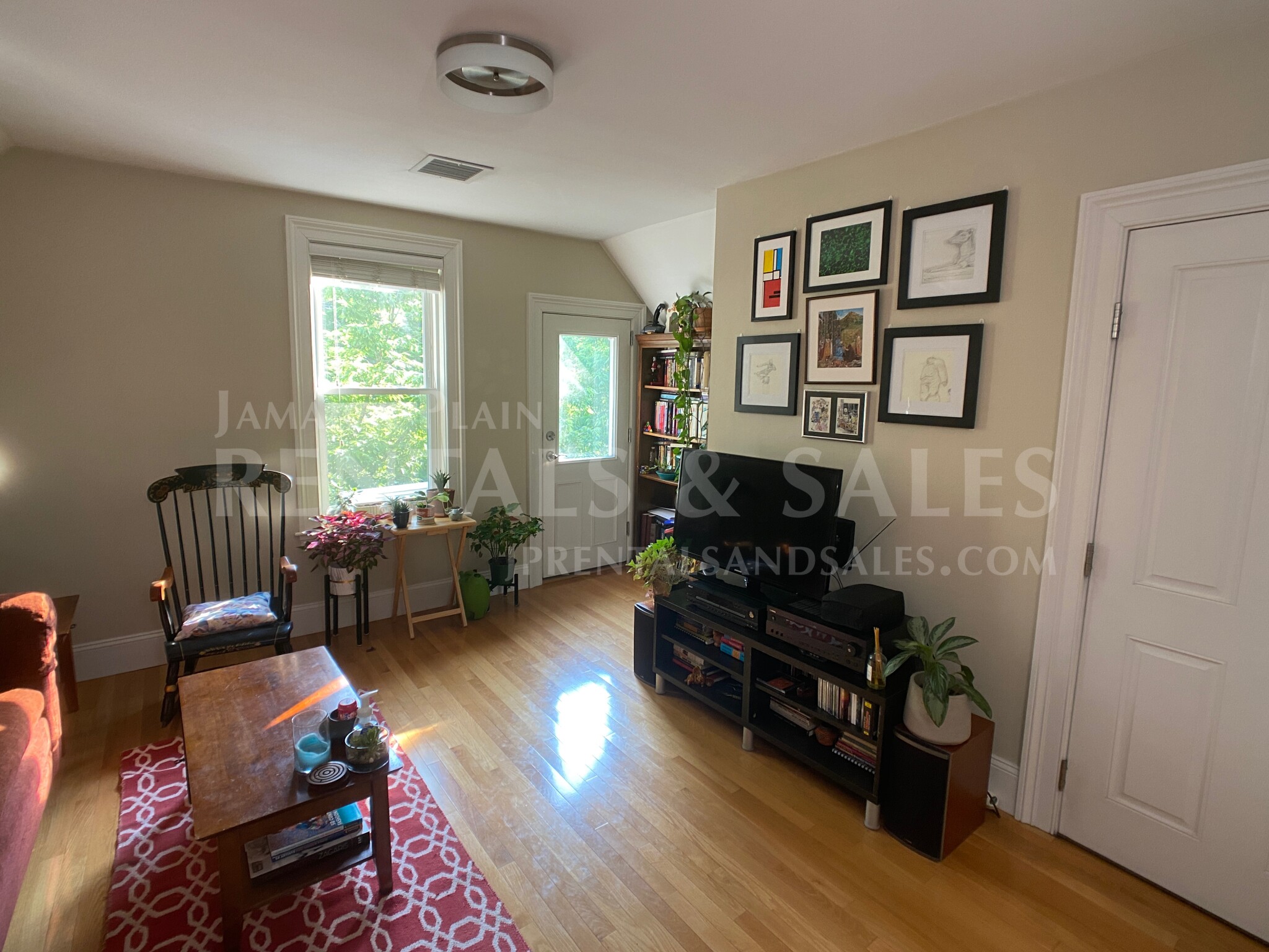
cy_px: 476
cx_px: 634
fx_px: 953
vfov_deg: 53.1
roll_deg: -1.0
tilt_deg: -7.5
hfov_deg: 67.3
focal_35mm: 26
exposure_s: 1/60
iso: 160
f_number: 1.8
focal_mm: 4.25
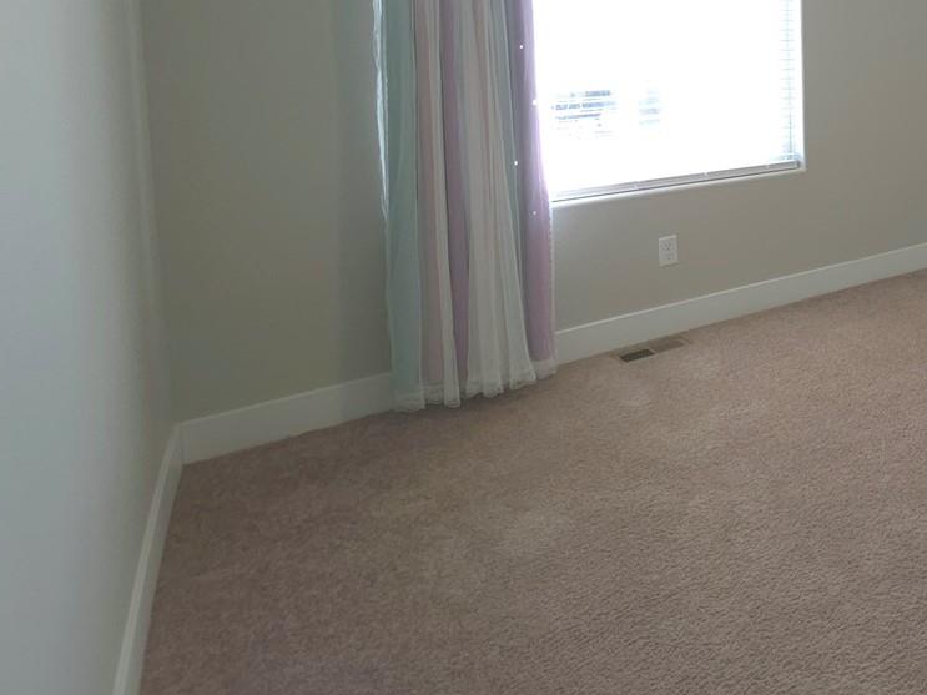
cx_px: 968
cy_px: 90
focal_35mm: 28
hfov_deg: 49.1
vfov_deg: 45.7
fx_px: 750
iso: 40
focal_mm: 2.2
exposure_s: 1/30
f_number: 1.9
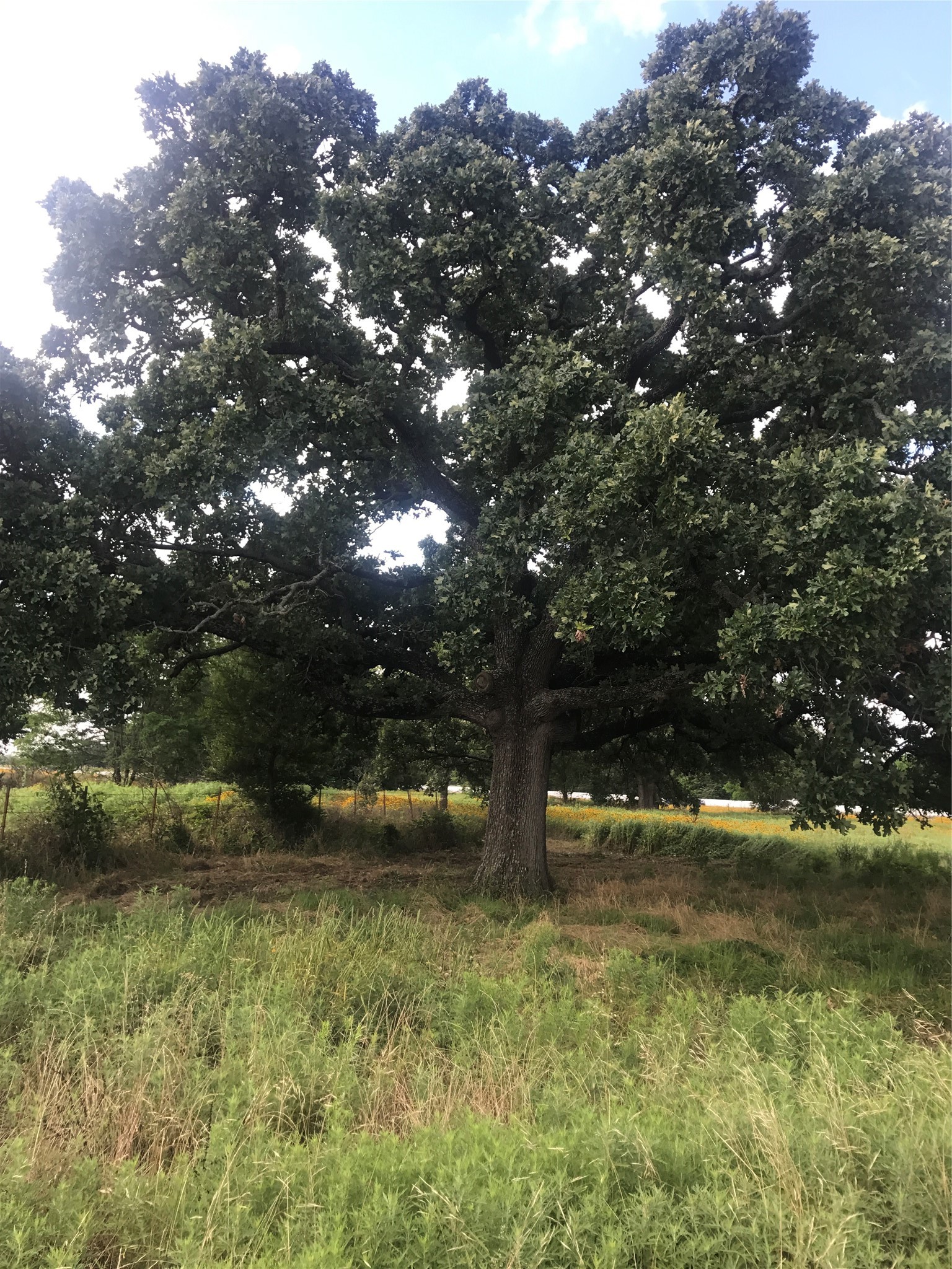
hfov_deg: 49.7
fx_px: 1027
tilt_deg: +8.4
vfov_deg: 63.4
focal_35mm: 28
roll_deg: -1.3
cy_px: 634
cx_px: 476
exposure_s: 1/391
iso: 20
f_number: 1.8
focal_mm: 3.99
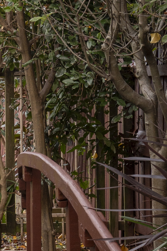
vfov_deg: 11.7
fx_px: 1218
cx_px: -50
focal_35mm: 175
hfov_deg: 7.7
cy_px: 74
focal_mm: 35
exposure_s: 1/10
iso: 250
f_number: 8
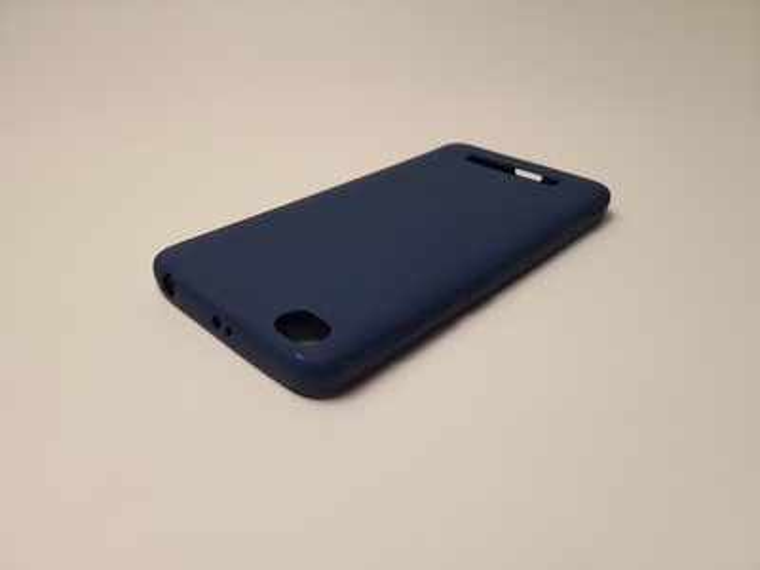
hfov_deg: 67.3
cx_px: 380
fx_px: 571
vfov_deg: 53.1
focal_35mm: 26
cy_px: 285
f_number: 1.8
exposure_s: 1/100
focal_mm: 5.4
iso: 64
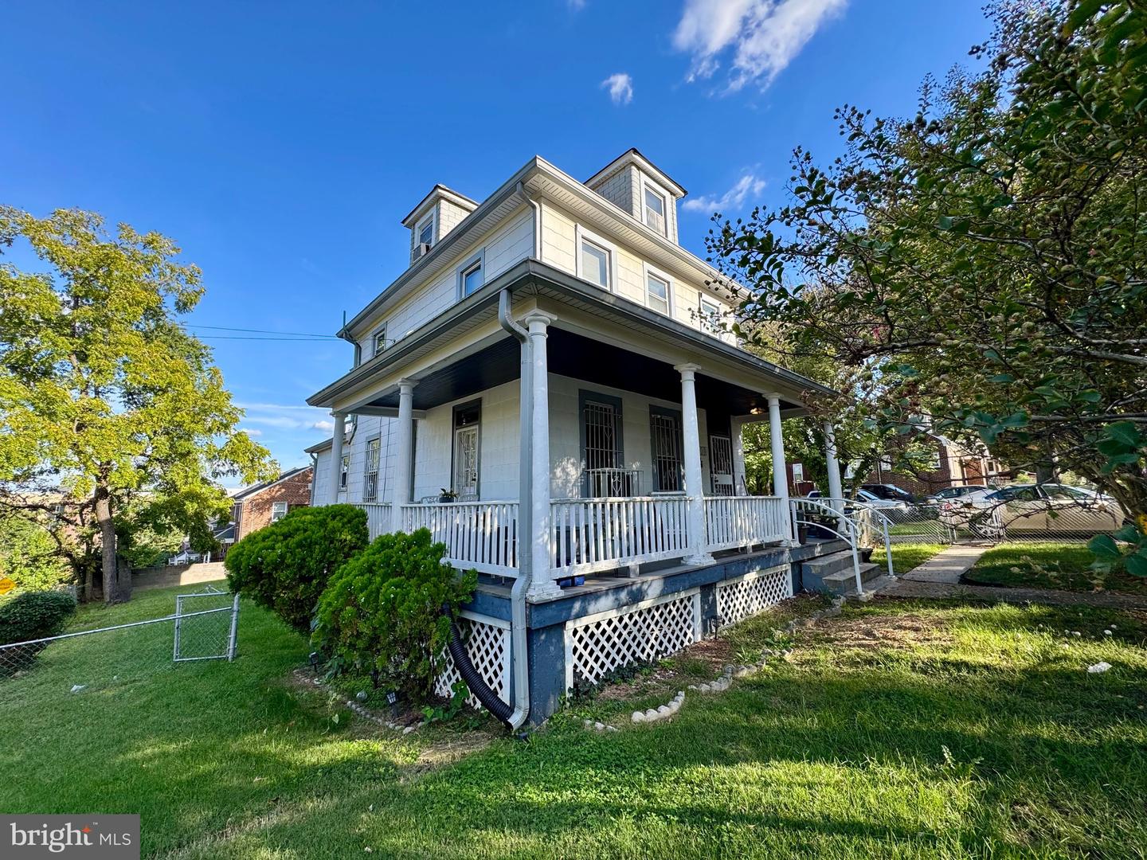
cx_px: 574
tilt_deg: +9.6
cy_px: 430
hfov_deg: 102.1
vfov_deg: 85.7
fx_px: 464
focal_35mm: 14
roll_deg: +1.3
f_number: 2.2
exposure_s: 1/418
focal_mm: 2.22
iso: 40
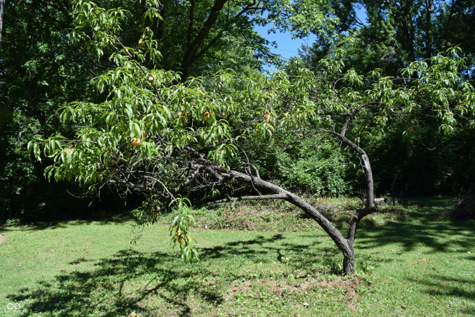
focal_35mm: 27
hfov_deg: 67.4
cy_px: 158
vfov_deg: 48.0
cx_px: 238
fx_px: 356
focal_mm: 18
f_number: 8
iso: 200
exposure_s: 1/250
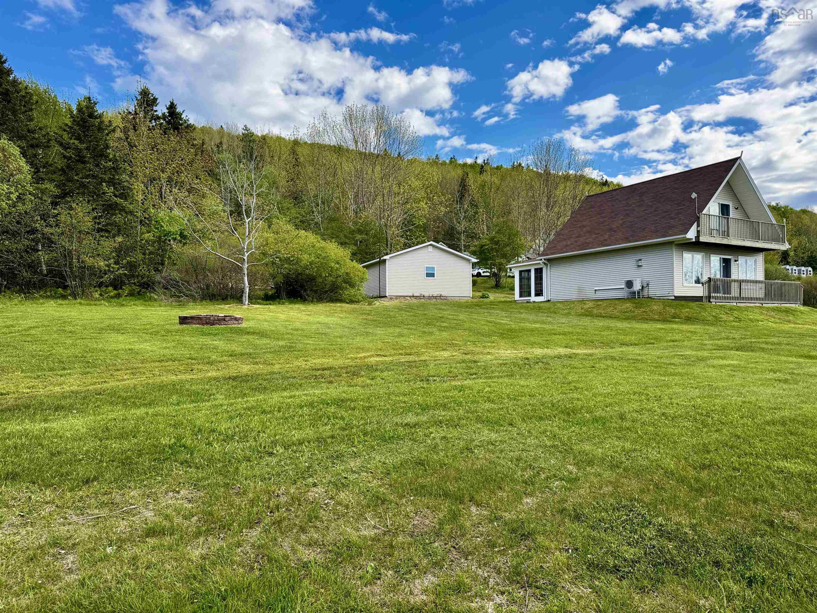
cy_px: 306
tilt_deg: +1.3
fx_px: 566
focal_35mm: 24
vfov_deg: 56.8
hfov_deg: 71.6
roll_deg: +0.6
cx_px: 408
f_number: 1.78
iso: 80
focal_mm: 6.76
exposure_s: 1/2331
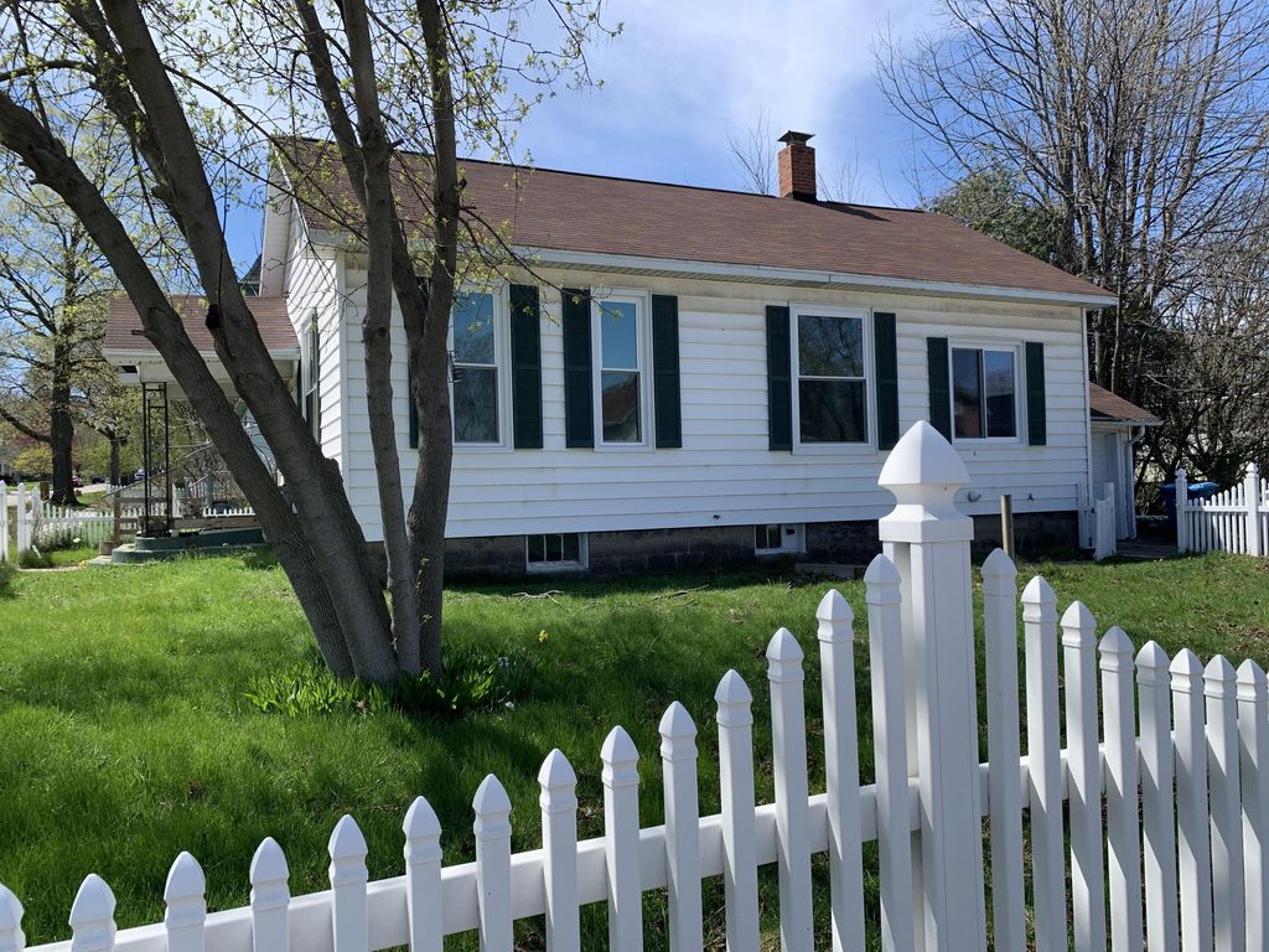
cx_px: 634
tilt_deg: +1.1
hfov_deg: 67.3
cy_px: 476
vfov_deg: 53.1
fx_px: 953
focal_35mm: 26
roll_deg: +1.5
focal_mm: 4.25
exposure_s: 1/1490
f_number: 1.8
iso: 25
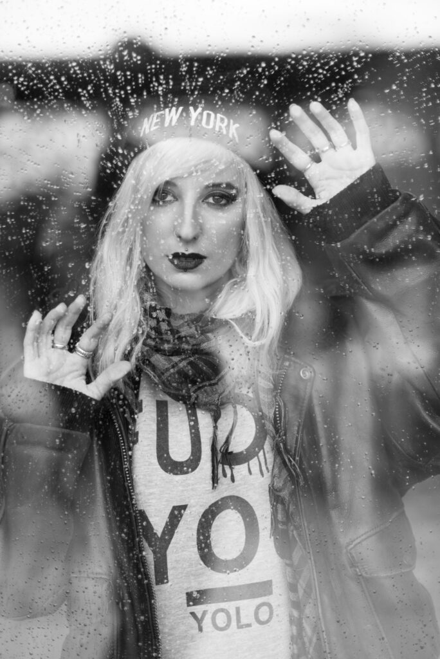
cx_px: 220
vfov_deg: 23.9
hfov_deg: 16.1
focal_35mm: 85
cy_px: 330
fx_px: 1556
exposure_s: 1/640
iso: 640
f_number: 2.2
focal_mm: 85
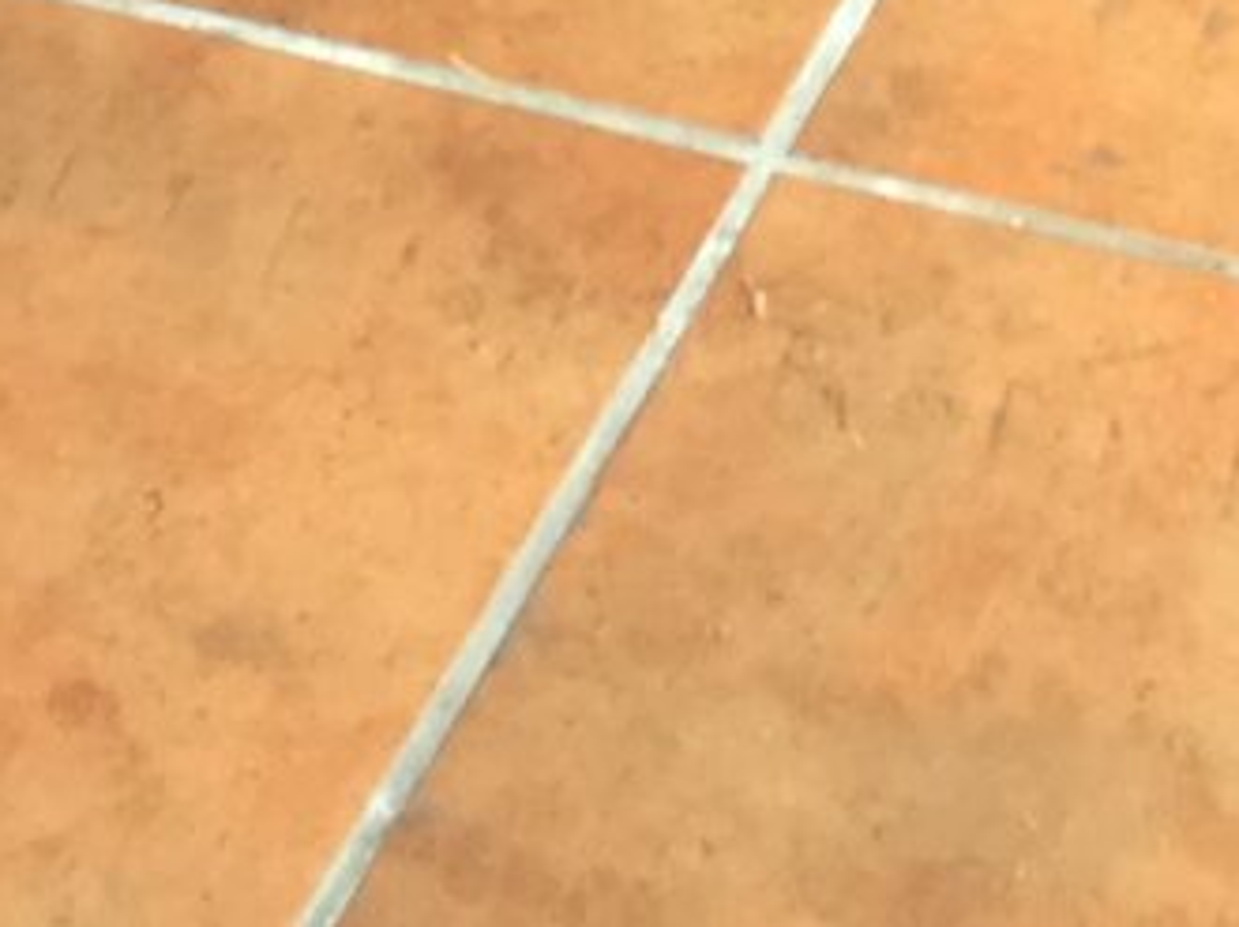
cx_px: 766
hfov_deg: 8.8
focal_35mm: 225
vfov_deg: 5.8
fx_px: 8048
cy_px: -2612
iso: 50
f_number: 2.2
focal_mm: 4.15
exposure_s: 1/100
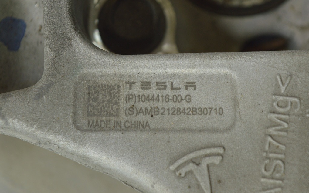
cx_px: 155
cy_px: 94
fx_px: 712
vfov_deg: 15.4
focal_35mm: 85
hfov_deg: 24.5
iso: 400
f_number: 5.6
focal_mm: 55
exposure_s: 1/25
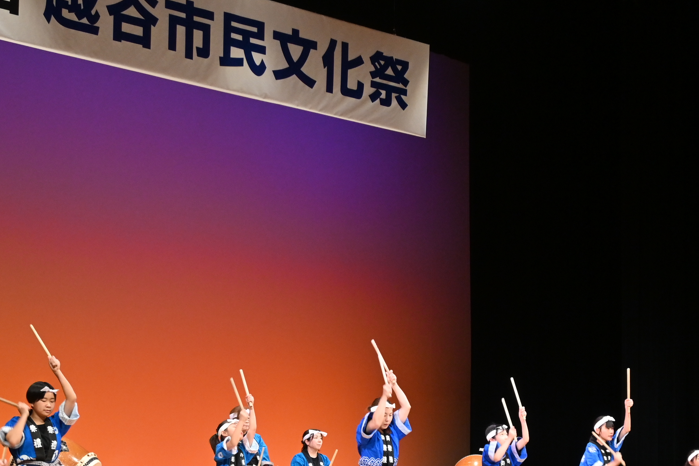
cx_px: 439
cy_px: 451
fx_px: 1603
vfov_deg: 16.2
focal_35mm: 83
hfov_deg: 24.5
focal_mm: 26.5
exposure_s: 1/125
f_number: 4.5
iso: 1100
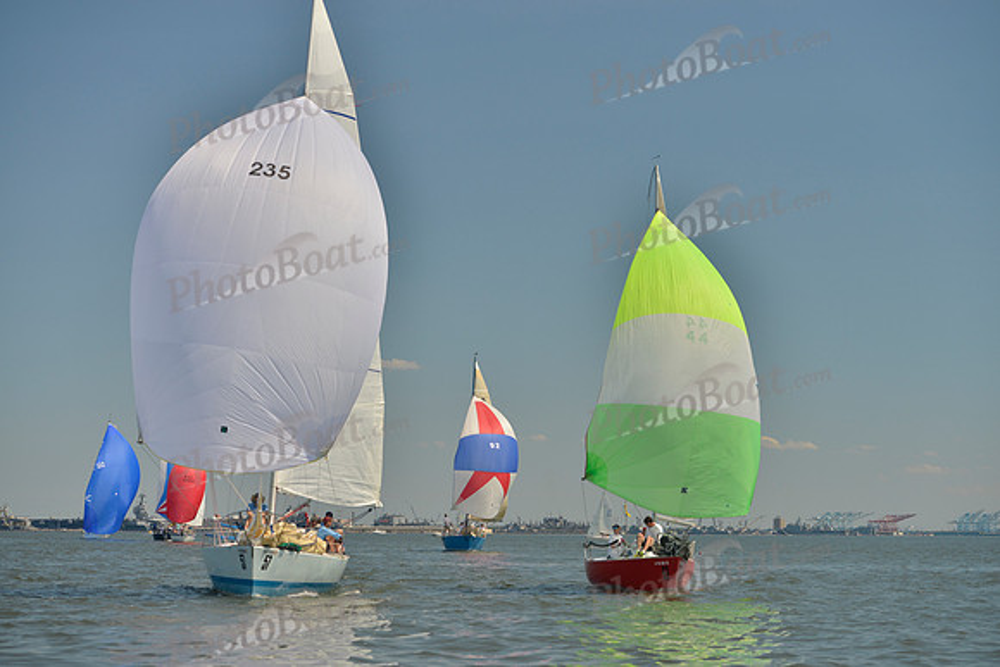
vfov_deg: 19.5
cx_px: 500
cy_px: 334
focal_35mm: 70
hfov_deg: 28.8
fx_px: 1945
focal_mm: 70
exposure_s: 1/1250
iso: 200
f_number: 5
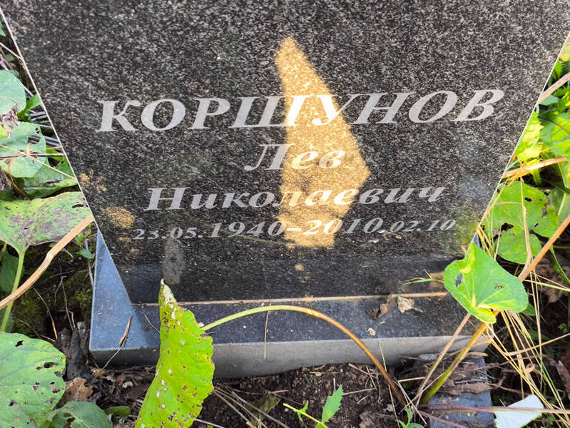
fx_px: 824
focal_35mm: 50
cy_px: 214
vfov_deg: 29.1
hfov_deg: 38.2
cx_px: 285
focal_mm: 4.71
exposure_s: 1/50
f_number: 1.7
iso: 64
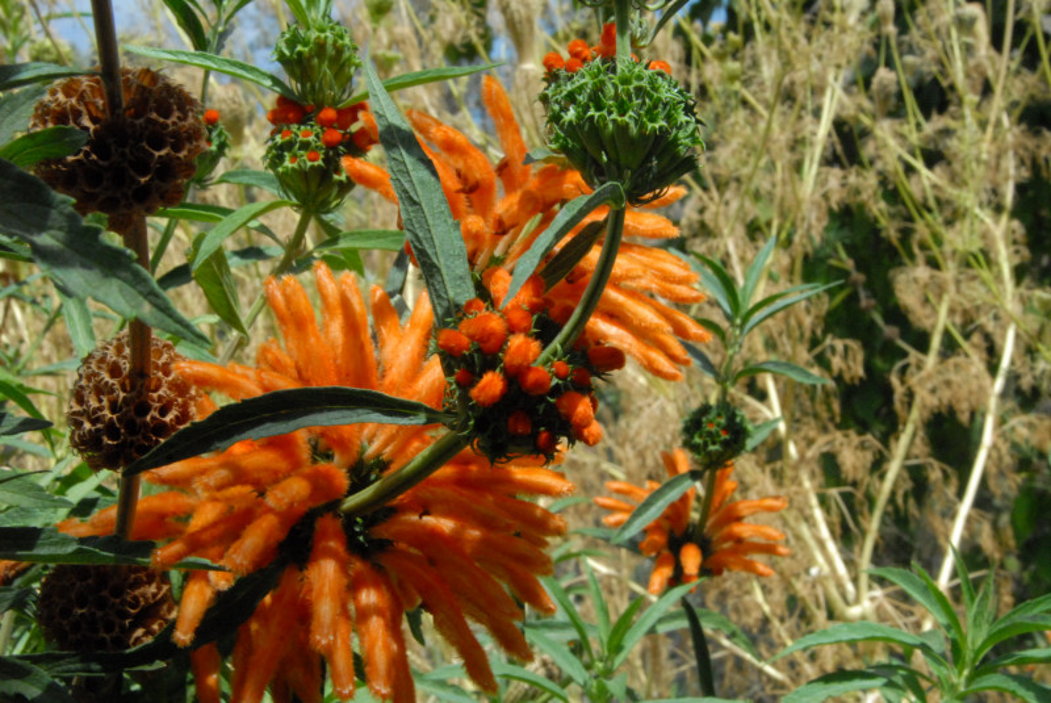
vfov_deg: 19.8
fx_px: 2016
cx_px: 526
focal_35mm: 69
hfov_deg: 29.2
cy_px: 352
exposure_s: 1/125
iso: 1100
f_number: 29
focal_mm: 46
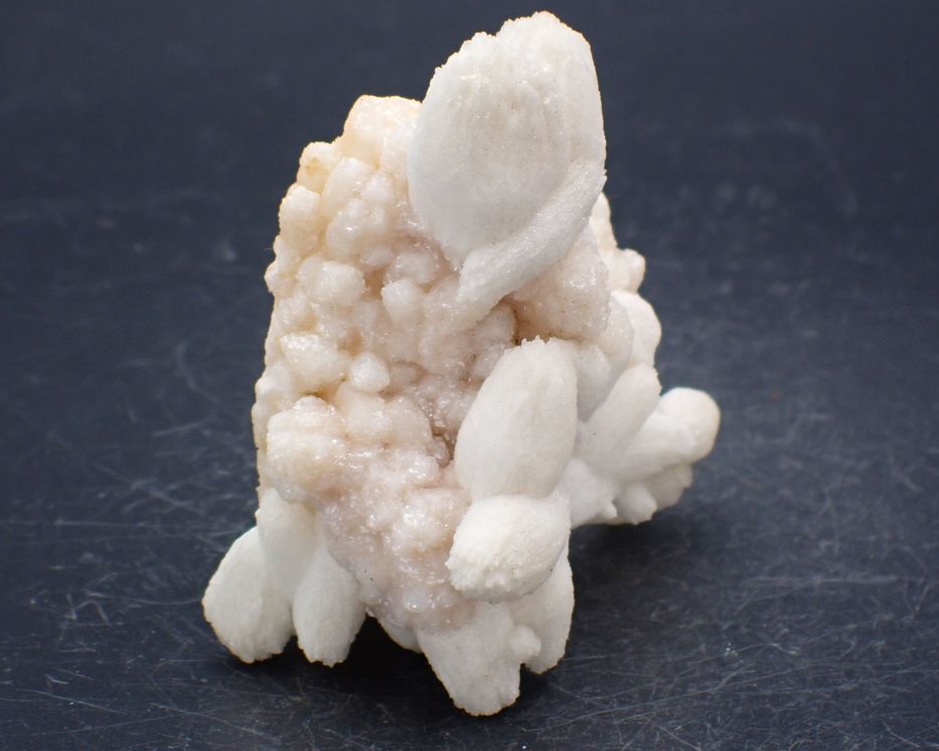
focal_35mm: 105
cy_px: 376
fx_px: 2918
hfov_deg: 18.3
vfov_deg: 14.7
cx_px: 472
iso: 320
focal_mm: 18
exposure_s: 1/400
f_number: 4.9
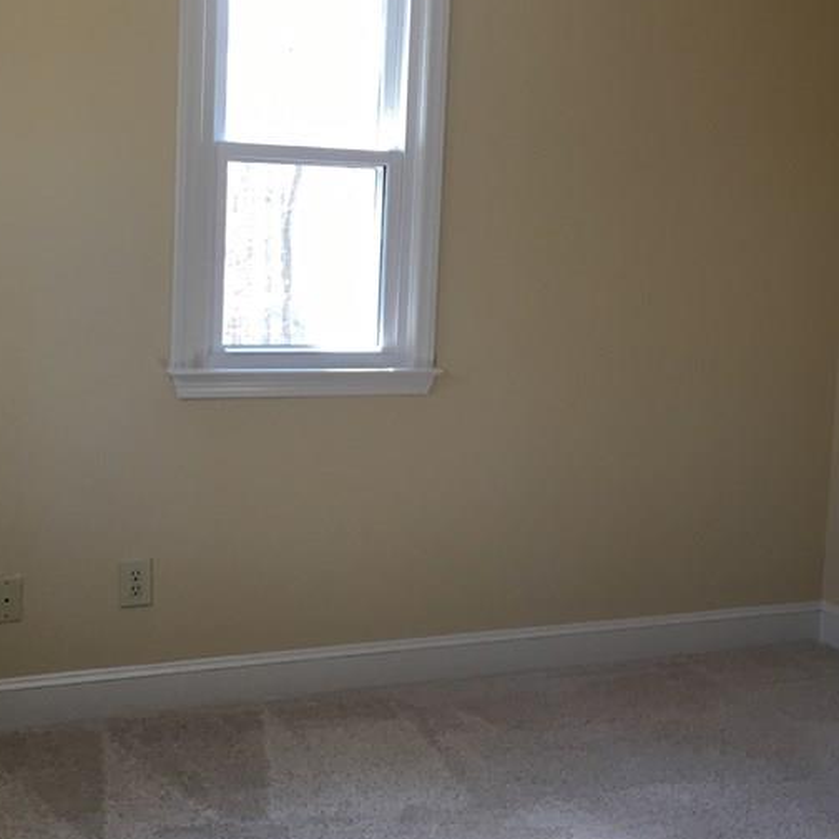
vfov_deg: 32.7
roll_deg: -2.5
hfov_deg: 32.8
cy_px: 346
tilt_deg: -7.0
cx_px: 427
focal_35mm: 52
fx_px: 1426
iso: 32
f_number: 2.2
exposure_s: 1/30
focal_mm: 4.15
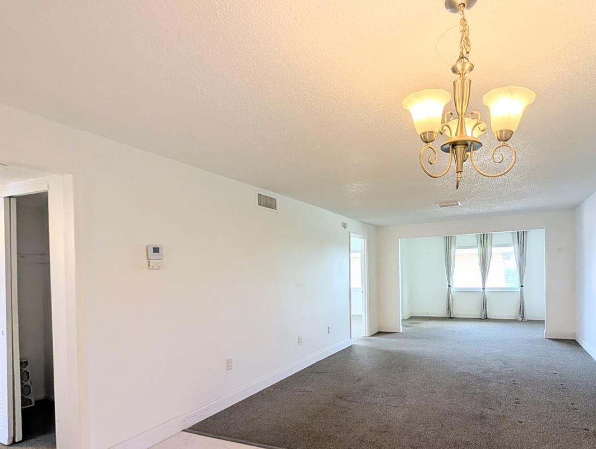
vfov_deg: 70.8
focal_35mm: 18
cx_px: 372
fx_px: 310
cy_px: 275
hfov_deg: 86.0
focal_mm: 2.02
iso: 54
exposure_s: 1/155
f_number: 1.7
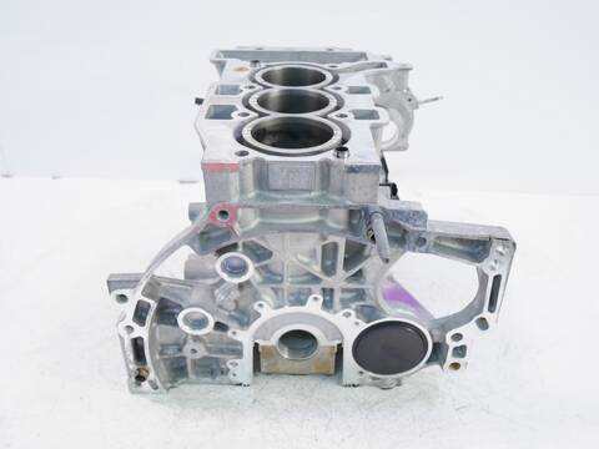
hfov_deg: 56.8
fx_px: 554
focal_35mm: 32
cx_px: 300
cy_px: 224
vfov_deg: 44.2
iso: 250
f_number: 3.9
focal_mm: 16
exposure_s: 1/60
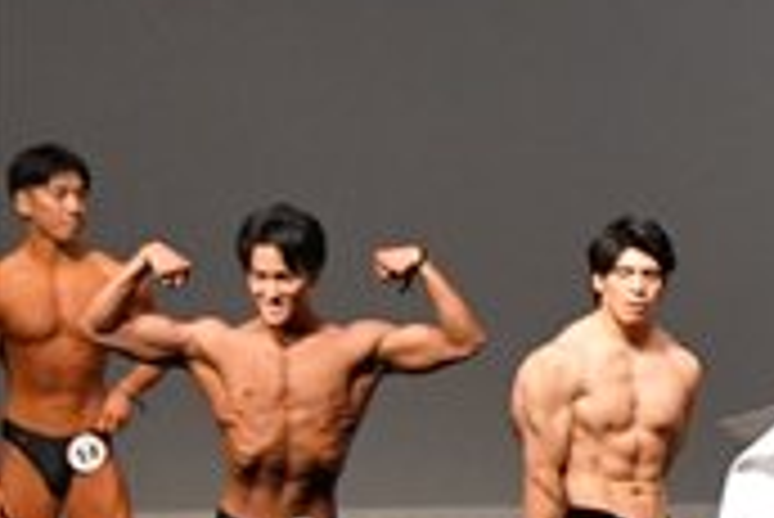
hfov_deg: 4.4
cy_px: 523
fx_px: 9877
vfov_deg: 3.0
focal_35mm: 459
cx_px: 1739
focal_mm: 68
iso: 4000
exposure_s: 1/400
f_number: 5.6
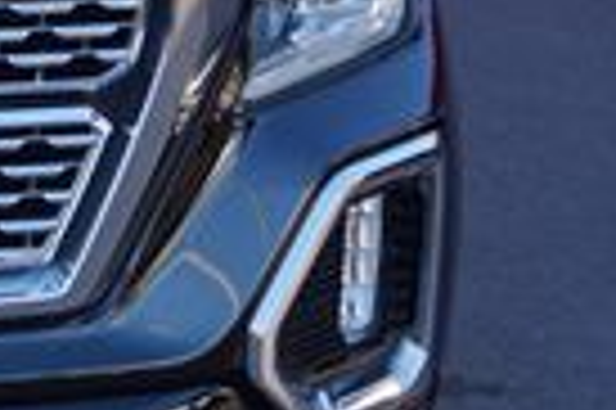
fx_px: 2393
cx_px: -607
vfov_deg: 9.7
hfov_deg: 12.8
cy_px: -18
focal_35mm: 140
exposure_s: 1/80
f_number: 5
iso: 100
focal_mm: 20
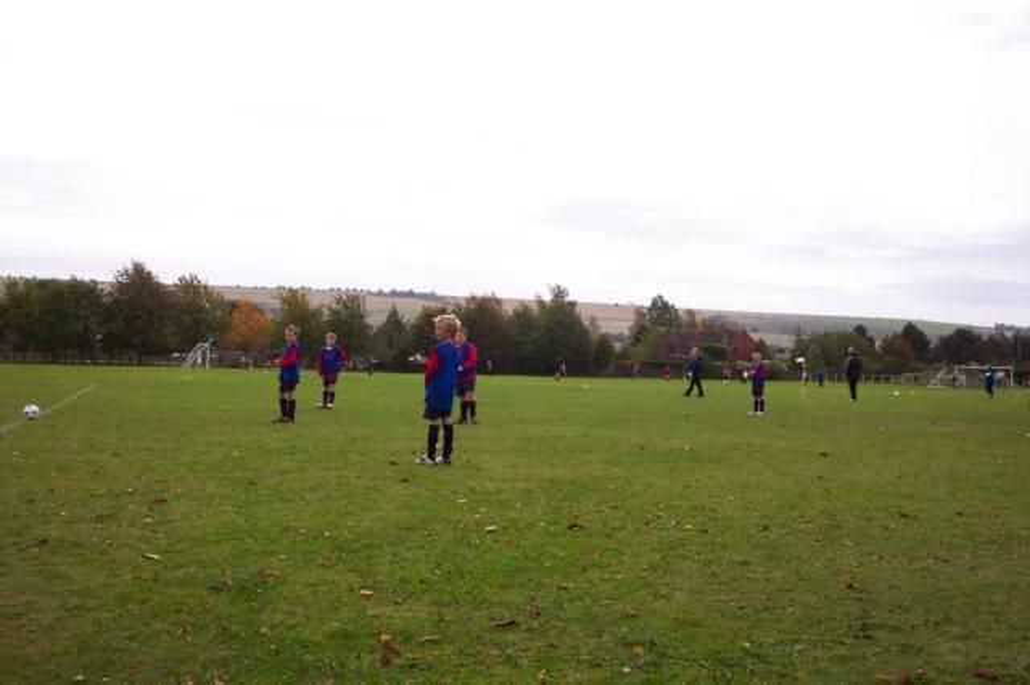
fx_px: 1001
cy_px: 342
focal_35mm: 35
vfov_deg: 37.8
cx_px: 515
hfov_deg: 54.5
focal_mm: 7.5
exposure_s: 1/1000
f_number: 9.5
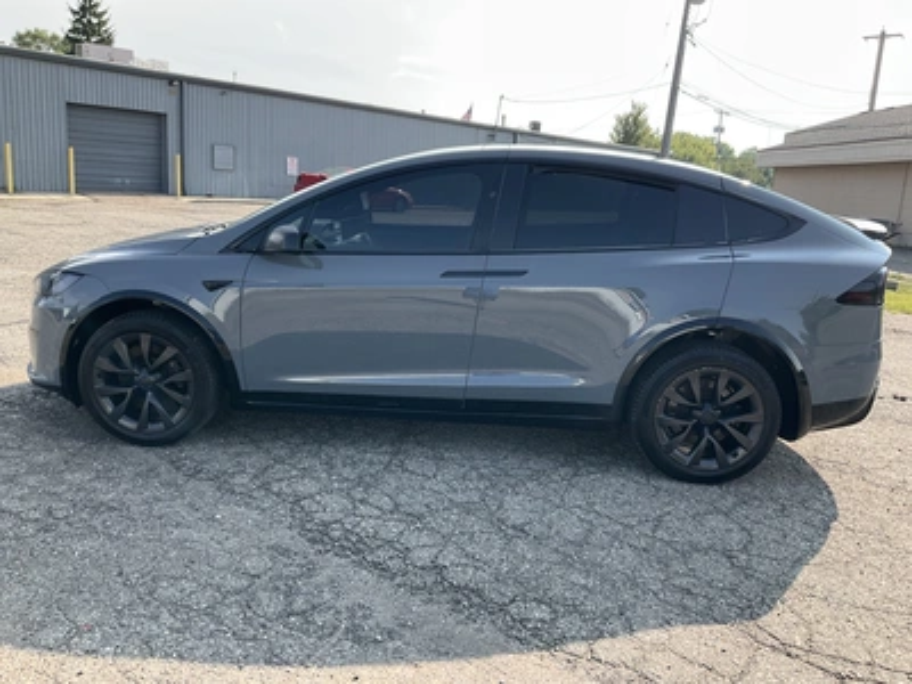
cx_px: 456
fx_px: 764
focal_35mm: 29
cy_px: 342
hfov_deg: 61.7
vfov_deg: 48.2
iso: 25
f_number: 1.8
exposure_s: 1/691
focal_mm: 3
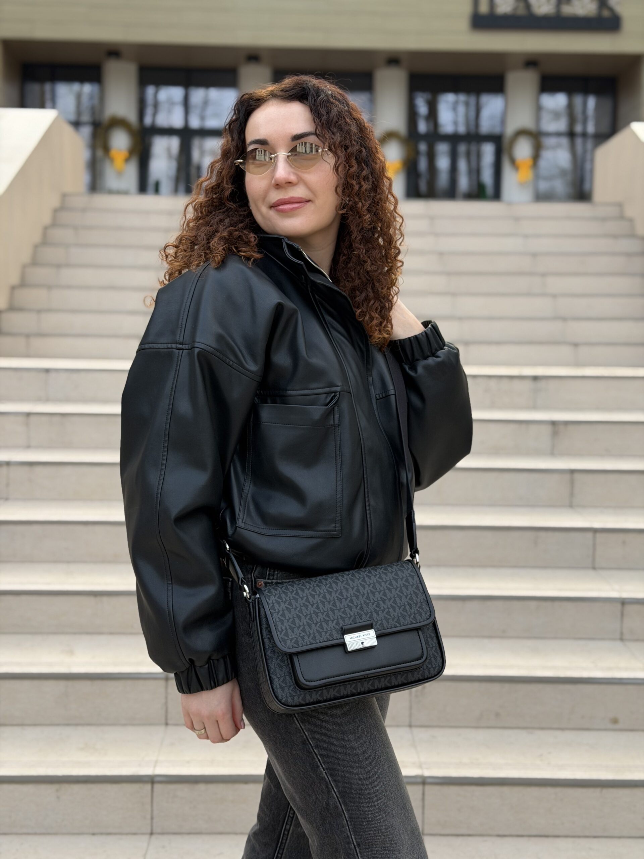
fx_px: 1191
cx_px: 322
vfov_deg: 39.7
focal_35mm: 48
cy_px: 430
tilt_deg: -3.6
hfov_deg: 30.3
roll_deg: -1.1
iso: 64
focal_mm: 6.76
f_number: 1.78
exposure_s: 1/364
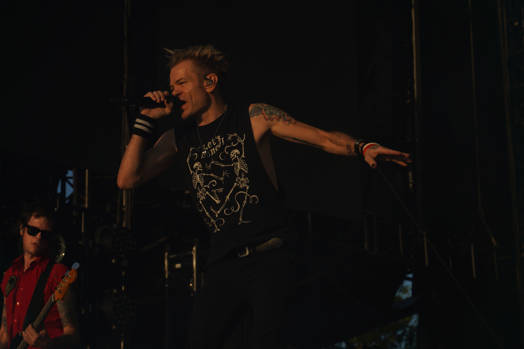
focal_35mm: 105
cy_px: 174
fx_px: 1528
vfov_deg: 13.0
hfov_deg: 19.5
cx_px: 262
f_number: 8
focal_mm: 105
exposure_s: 1/500
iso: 100
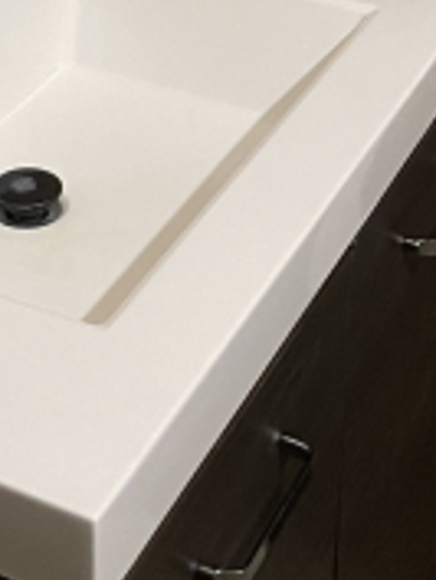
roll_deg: -0.2
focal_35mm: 98
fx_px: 1644
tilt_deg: -15.2
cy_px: -290
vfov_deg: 17.9
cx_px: 79
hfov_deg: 15.0
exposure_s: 1/60
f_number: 1.6
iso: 400
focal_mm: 4.2
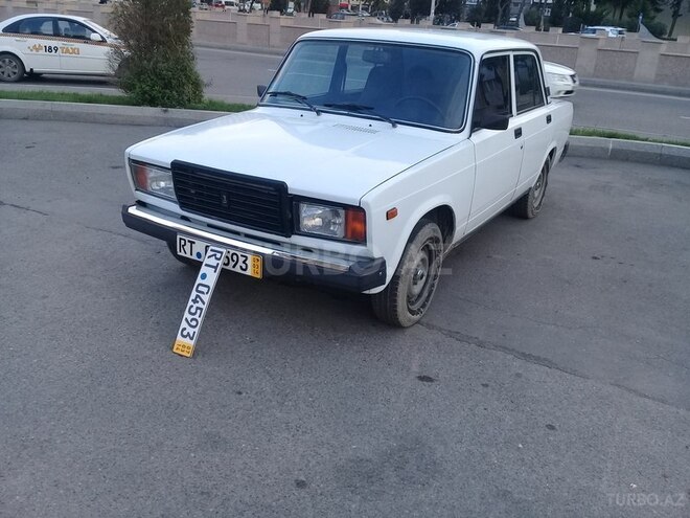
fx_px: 618
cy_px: 259
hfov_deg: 58.4
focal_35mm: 31
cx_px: 345
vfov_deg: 45.4
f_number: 2.2
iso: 50
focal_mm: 3.3
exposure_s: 1/161
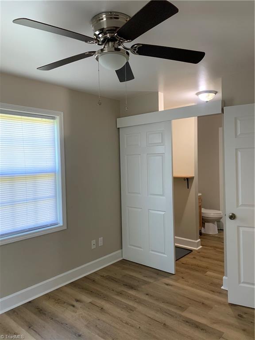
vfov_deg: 67.3
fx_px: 255
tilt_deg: -1.6
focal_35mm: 26
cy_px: 170
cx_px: 128
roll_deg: +0.8
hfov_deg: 53.1
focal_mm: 4.25
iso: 320
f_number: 1.8
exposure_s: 1/60
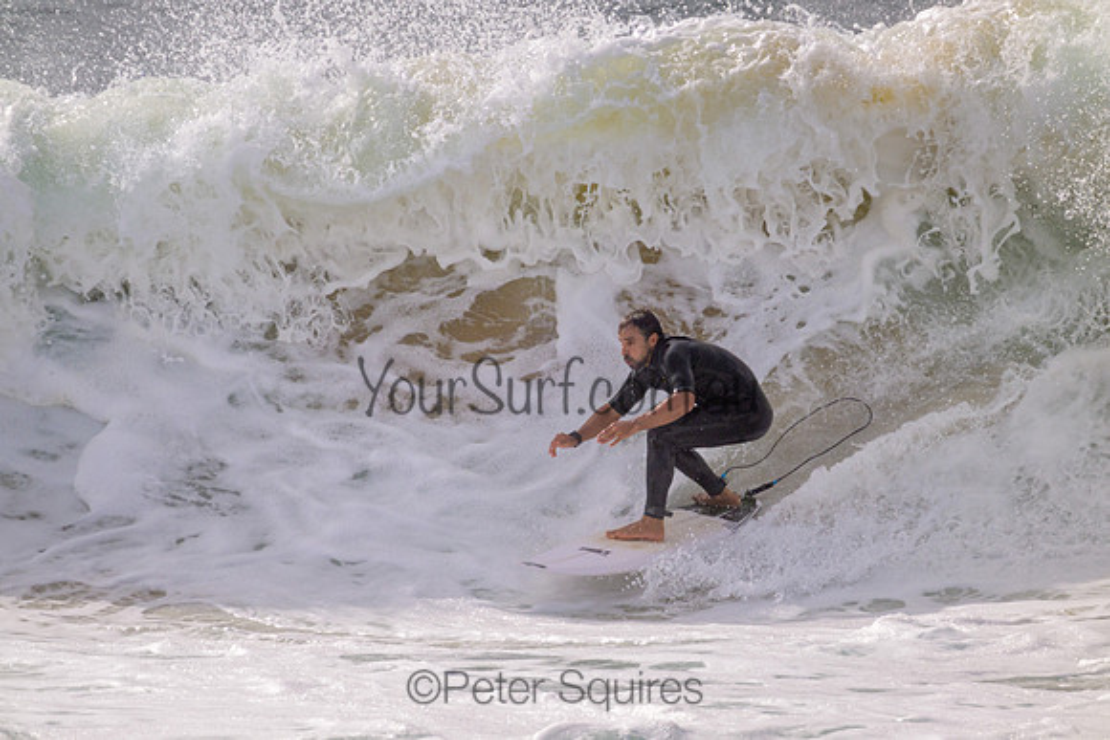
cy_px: 370
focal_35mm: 800
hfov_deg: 2.6
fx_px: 24671
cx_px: 555
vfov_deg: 1.7
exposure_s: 1/2000
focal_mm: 800
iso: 400
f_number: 11
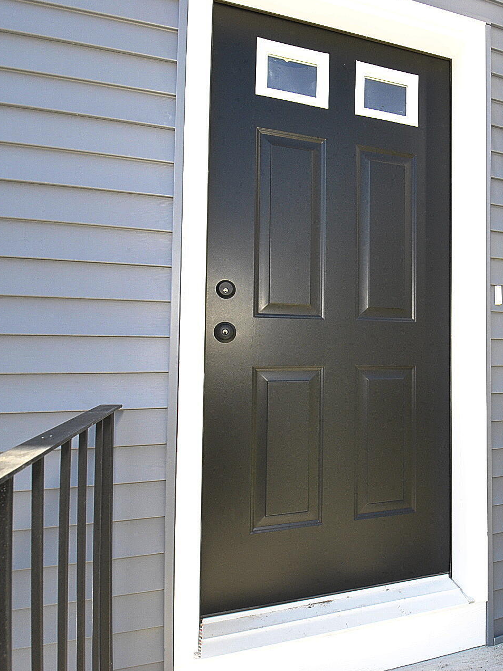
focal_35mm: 22
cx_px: 379
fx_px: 426
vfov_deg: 76.4
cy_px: 334
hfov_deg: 57.9
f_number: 6.3
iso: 400
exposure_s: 1/160
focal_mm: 10
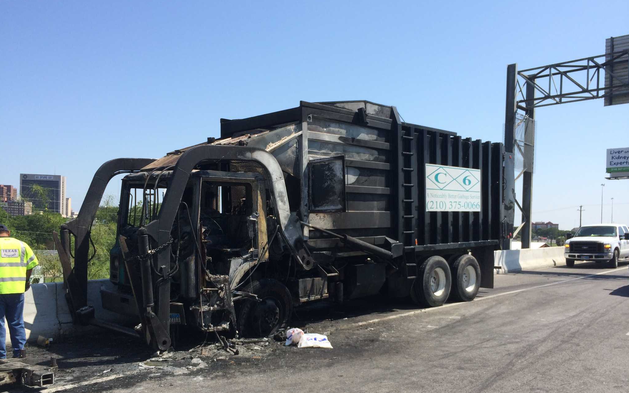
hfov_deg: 59.7
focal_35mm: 32
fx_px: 549
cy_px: 234
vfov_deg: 39.3
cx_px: 315
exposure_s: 1/1580
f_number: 2.2
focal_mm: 4.12
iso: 32
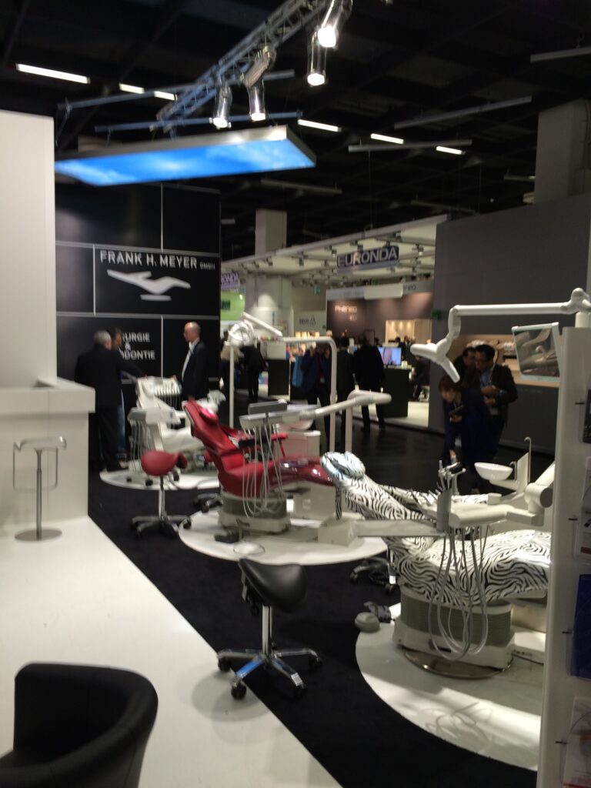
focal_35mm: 29
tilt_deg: -11.7
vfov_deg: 61.7
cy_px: 394
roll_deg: -0.5
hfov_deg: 48.2
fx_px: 660
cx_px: 296
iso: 40
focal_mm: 4.15
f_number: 2.2
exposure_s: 1/50
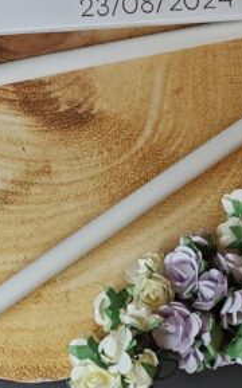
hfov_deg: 11.6
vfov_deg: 18.4
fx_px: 1174
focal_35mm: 111
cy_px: 23
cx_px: -27
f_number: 1.9
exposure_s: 1/100
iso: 800
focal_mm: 6.12
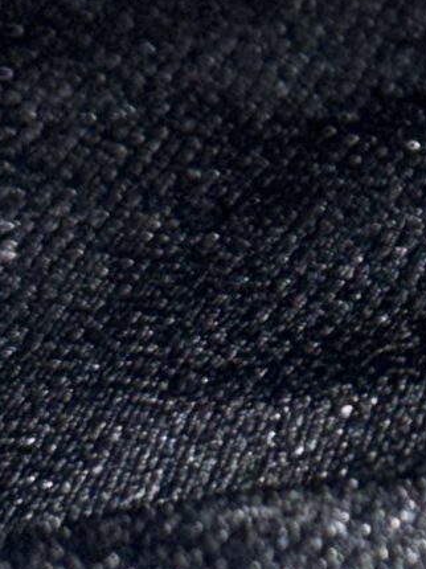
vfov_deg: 6.9
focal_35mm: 286
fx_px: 4698
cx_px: 1175
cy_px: 15
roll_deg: +1.0
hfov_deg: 5.0
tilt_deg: -23.4
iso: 50
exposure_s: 1/4
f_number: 1.78
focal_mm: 6.76
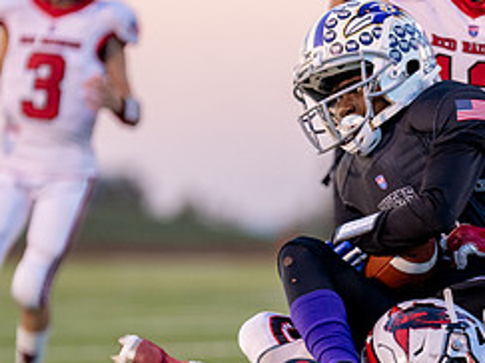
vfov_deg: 3.3
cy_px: 219
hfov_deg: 4.4
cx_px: 369
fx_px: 6372
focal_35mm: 455
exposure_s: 1/1000
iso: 1600
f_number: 2.8
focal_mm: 185
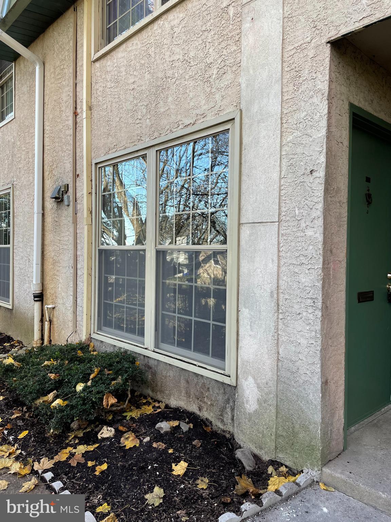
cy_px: 261
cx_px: 196
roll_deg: +0.2
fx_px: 392
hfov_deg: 53.1
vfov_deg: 67.3
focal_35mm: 26
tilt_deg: -1.2
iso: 50
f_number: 1.6
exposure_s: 1/341
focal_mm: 4.2
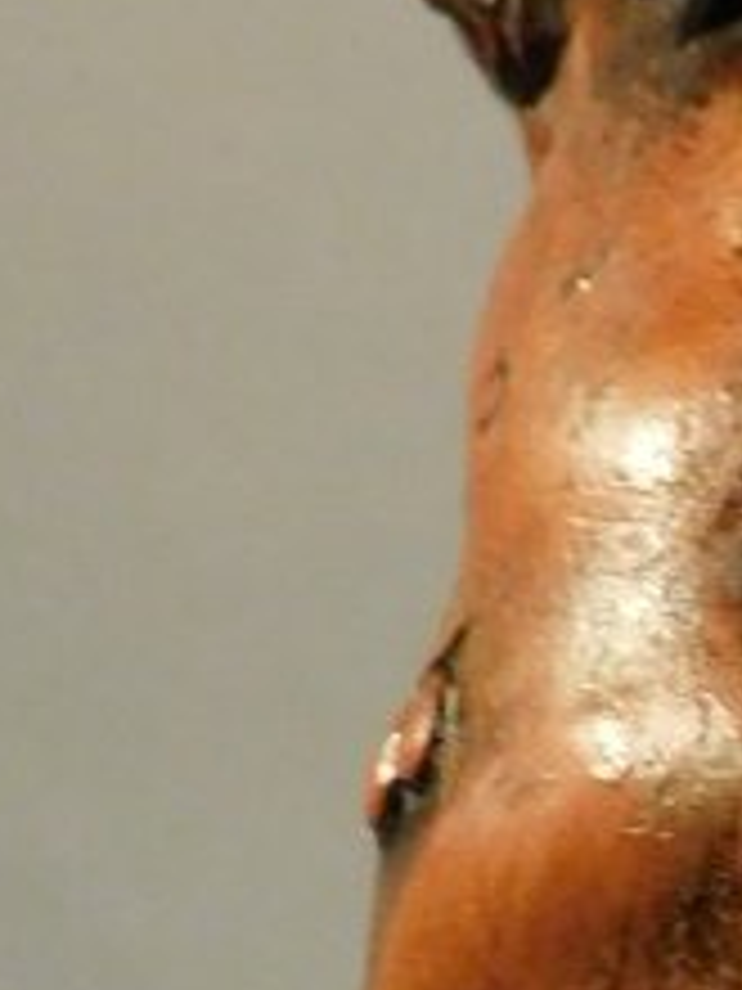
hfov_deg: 10.8
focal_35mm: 131
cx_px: 1187
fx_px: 3744
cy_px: 1138
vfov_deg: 14.6
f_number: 3.3
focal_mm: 4.3
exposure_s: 1/30
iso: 400
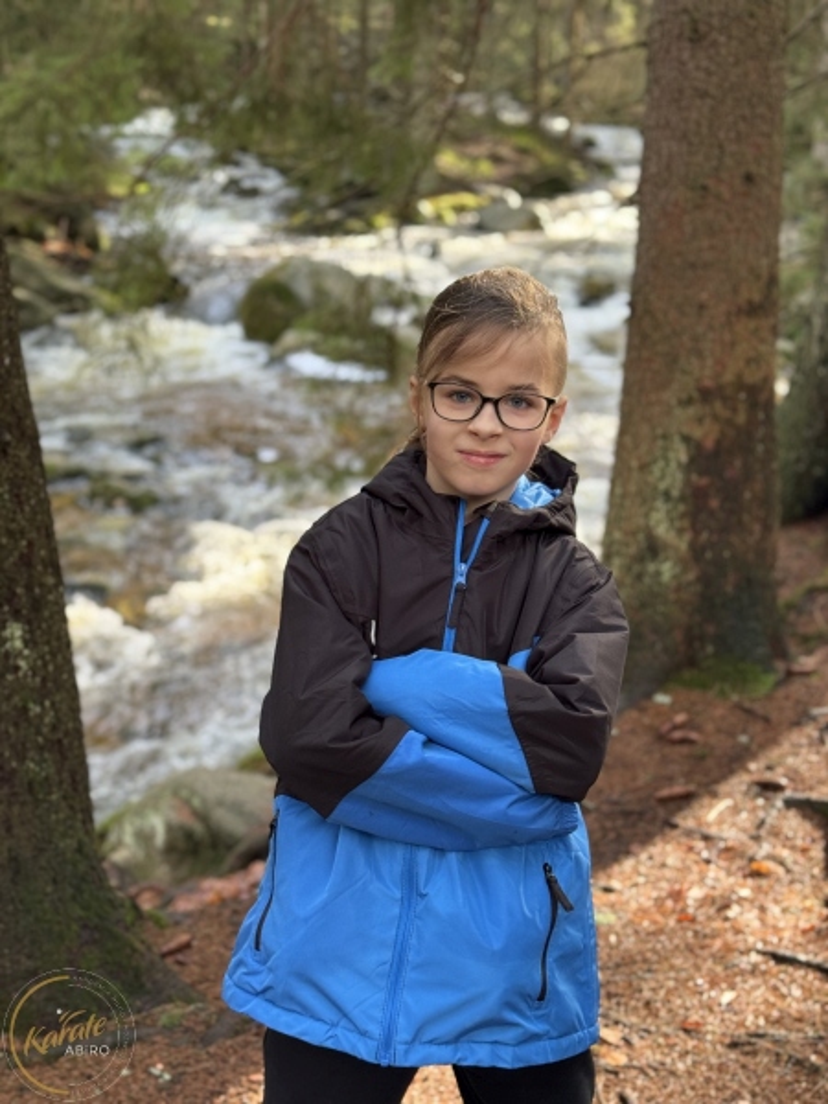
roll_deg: -2.3
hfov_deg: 30.3
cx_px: 414
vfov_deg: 39.7
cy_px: 552
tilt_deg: -15.1
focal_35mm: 48
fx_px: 1531
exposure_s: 1/68
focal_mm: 6.86
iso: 100
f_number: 1.78
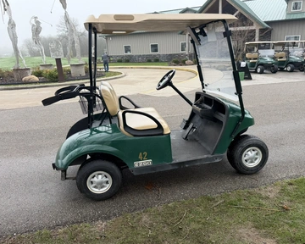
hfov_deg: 65.9
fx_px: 235
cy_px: 124
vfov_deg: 54.9
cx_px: 164
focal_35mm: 26
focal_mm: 6.76
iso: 80
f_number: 1.78
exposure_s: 1/1075
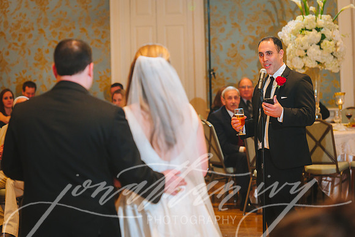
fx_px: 1232
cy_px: 118
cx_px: 178
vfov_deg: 11.0
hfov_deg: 16.4
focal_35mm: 125
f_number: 2.8
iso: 2500
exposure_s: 1/60
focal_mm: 125
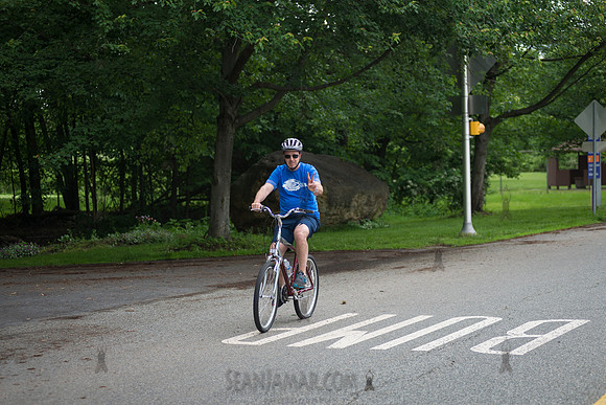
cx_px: 303
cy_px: 202
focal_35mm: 80
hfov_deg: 25.4
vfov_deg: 17.1
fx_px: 1347
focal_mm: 80
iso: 200
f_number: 3.5
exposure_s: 1/500
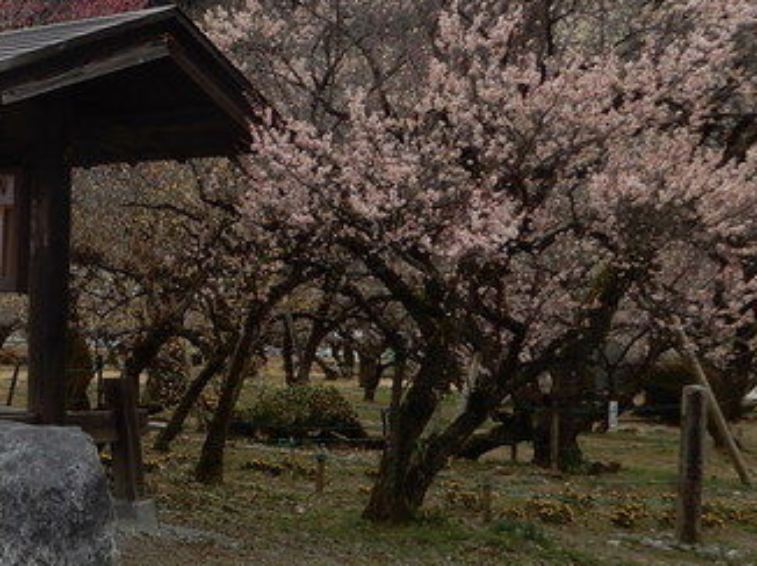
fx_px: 1311
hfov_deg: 29.6
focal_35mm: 60
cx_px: -31
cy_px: 252
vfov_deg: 24.4
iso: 80
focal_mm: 4.3
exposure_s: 1/400
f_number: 3.4
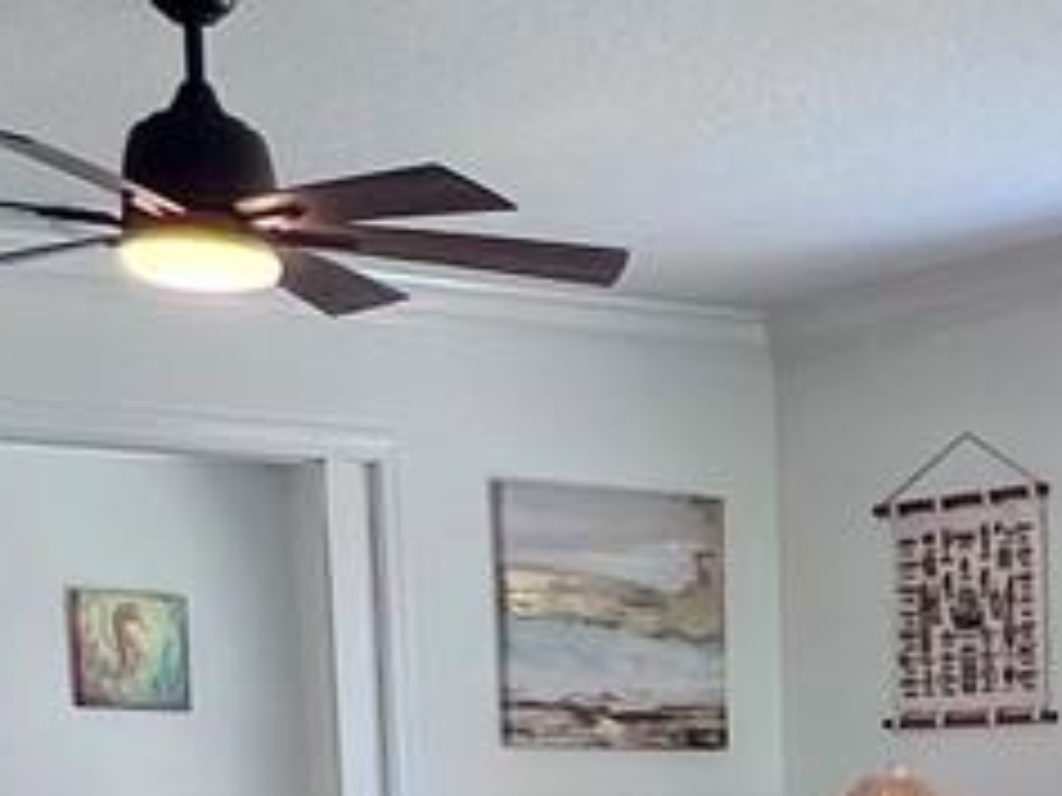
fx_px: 2700
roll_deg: +1.1
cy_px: 1367
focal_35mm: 88
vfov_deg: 14.9
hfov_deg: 21.4
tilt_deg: -11.2
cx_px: 1094
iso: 32
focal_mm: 1.57
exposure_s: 1/120
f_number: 1.8
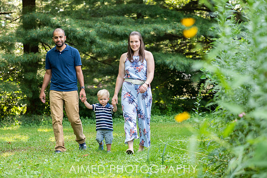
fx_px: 631
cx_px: 134
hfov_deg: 23.9
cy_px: 89
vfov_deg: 16.1
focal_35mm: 85
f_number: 3.2
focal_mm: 85
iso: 800
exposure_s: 1/1000
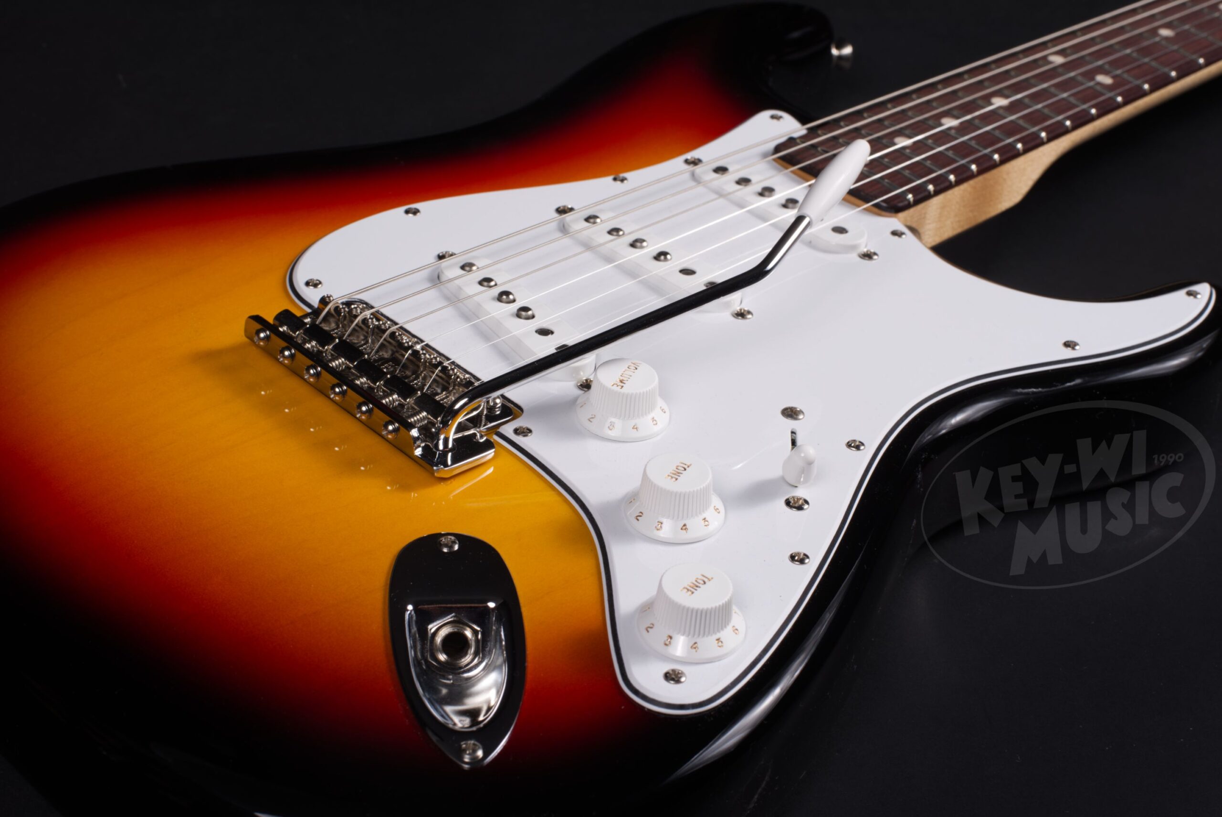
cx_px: 611
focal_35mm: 50
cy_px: 408
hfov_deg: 39.6
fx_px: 1698
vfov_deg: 27.0
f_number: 16
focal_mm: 50
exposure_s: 1/100
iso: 100
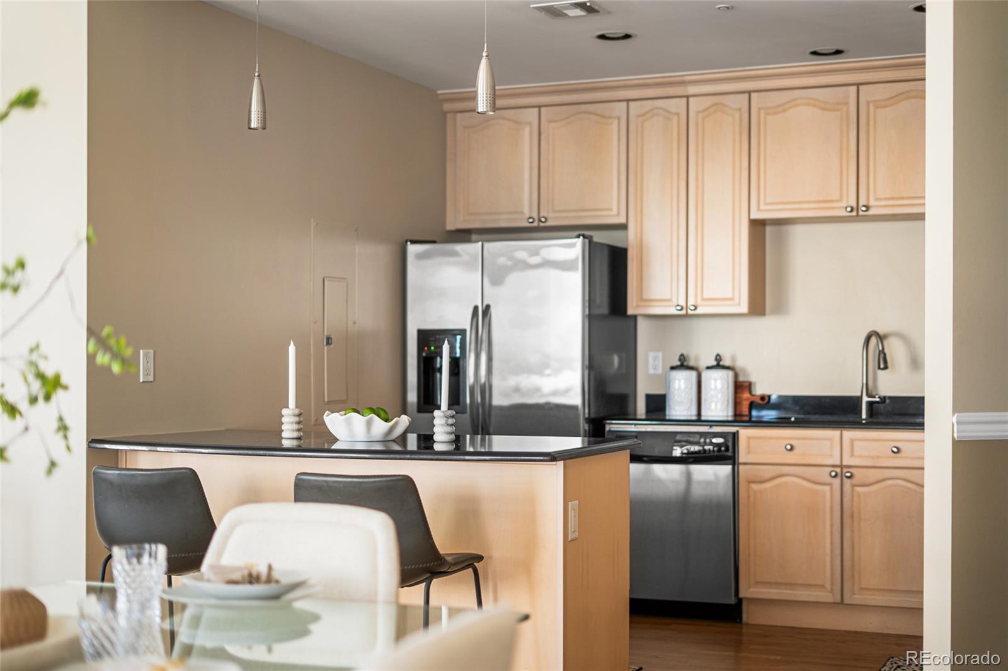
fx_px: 1400
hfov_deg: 39.6
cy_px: 336
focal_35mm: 50
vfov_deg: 27.0
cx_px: 504
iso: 100
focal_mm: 50
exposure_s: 1/25
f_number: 1.8
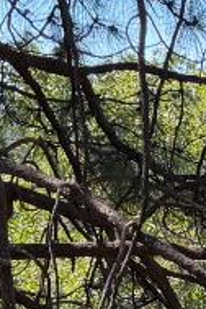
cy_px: 356
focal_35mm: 198
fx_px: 1699
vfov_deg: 10.2
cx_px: 245
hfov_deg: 6.9
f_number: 1.78
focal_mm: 6.76
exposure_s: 1/1060
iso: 100
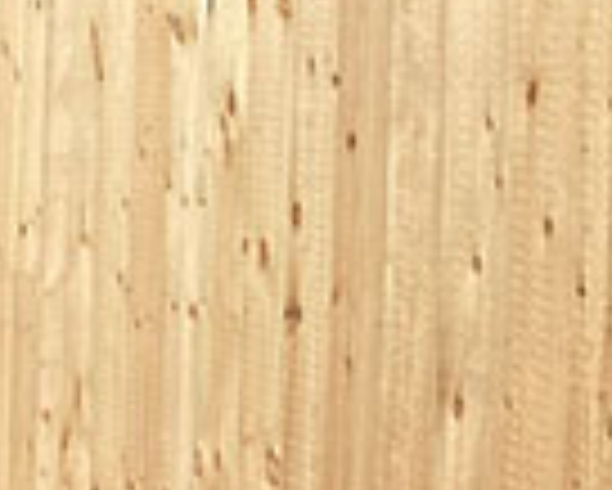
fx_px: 2030
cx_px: 837
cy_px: 229
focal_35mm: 112
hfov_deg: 16.1
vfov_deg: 13.8
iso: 32
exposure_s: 1/3984
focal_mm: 4.25
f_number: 1.8
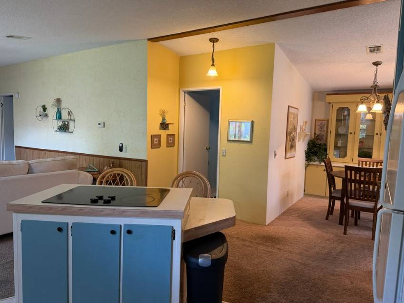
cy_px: 152
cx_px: 202
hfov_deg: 71.6
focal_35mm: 24
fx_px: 280
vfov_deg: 56.8
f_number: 1.78
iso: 200
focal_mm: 6.76
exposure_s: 1/60
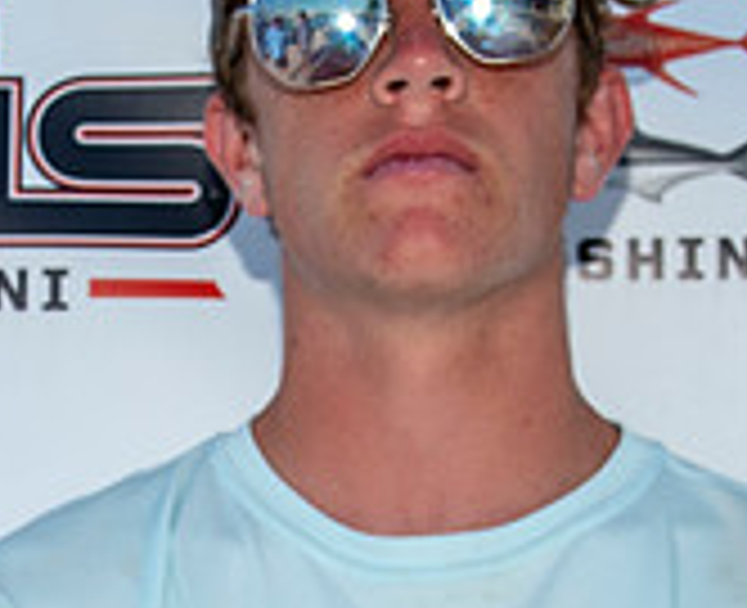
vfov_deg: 11.1
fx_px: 3071
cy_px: 733
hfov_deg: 13.8
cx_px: 210
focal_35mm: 138
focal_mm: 32
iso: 50
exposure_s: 1/125
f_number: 7.1
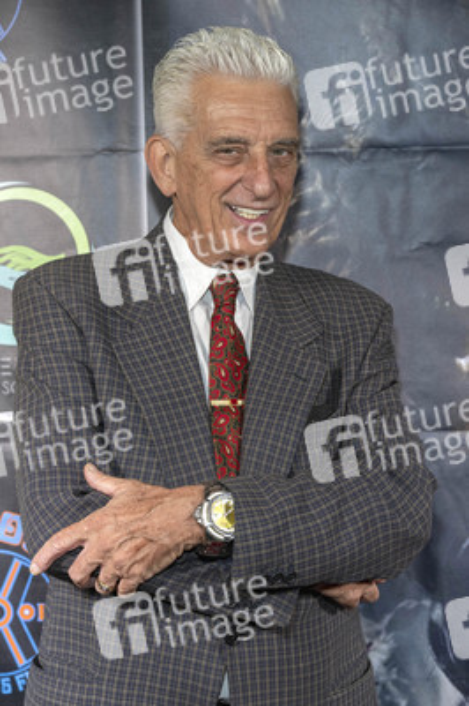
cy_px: 353
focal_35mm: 65
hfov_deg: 20.9
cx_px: 234
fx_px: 1272
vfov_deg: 31.0
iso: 800
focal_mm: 65
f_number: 5.6
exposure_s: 1/200
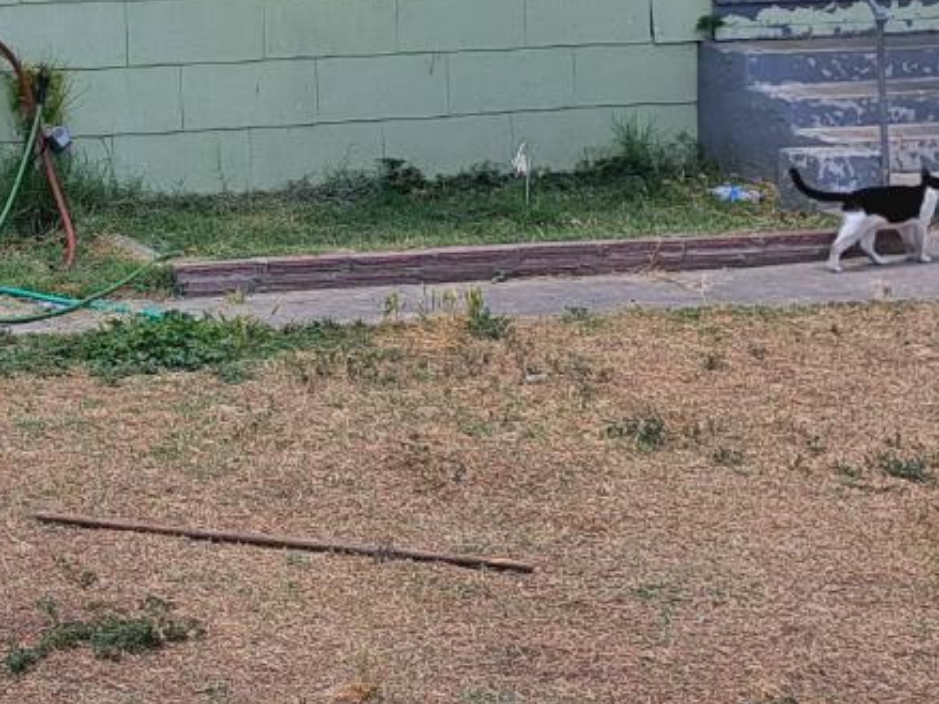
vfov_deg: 17.0
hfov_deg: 22.5
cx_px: -95
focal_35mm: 82
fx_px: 2224
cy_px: -194
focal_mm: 5.23
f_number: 1.8
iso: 50
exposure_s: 1/876
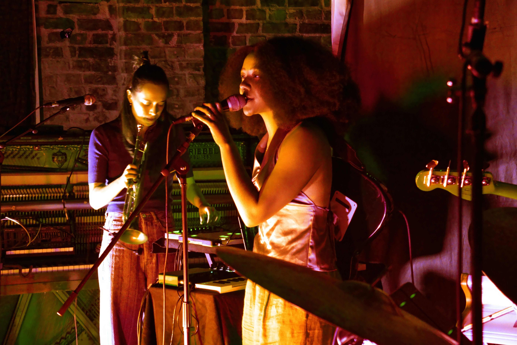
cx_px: 258
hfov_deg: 21.5
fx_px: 1364
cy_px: 172
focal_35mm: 95
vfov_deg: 14.4
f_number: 4
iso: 5000
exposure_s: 1/50
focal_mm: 34.6
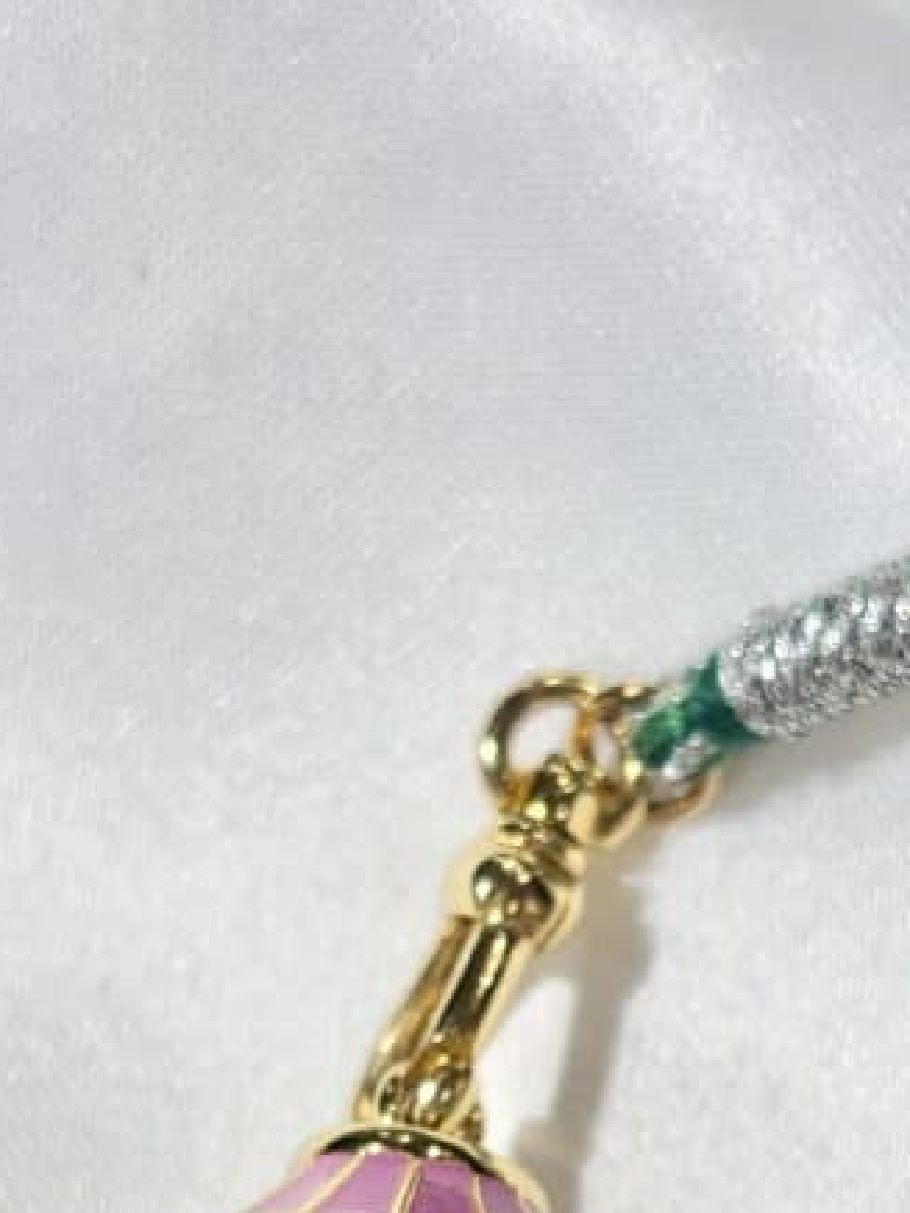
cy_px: 1288
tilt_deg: -60.7
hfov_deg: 12.1
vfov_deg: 15.8
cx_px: 543
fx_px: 4276
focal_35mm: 122
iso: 32
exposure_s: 1/331
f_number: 1.6
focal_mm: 5.96
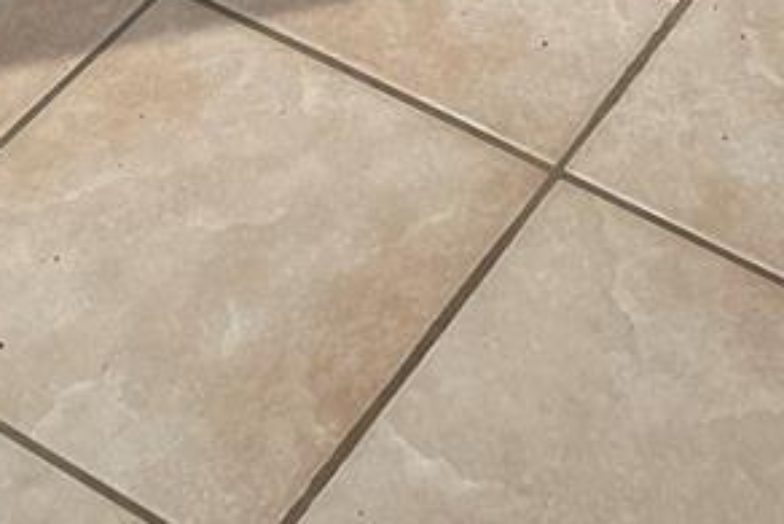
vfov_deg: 9.6
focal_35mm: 111
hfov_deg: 18.3
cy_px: -1043
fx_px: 2418
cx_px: 575
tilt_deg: -18.1
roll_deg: +0.1
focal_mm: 4.2
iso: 80
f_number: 1.6
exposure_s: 1/120
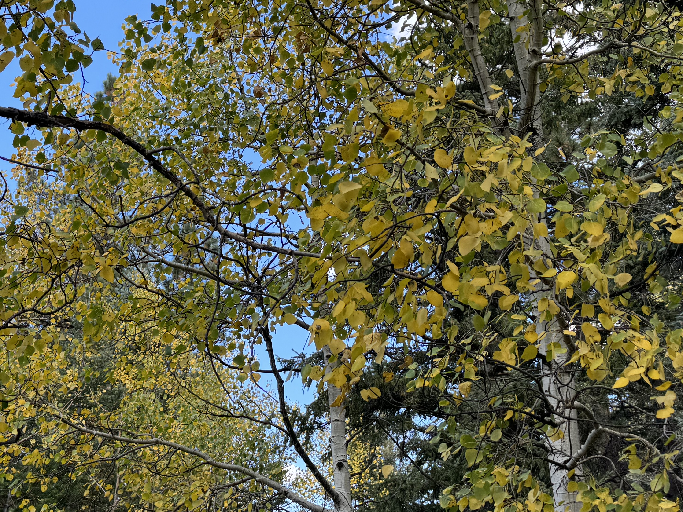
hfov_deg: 39.9
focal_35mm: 47
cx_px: 225
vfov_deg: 30.9
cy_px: 255
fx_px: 927
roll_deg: -2.5
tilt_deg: +22.6
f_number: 1.78
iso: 80
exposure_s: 1/448
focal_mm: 6.76
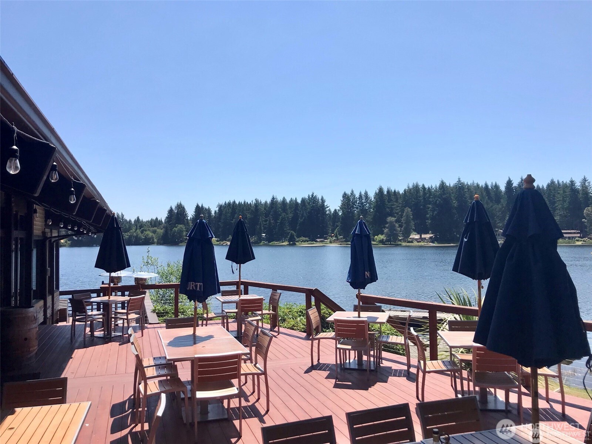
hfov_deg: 63.4
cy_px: 222
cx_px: 296
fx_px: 479
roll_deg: +0.0
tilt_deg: +3.7
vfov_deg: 49.7
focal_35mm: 28
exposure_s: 1/2907
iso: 20
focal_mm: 3.99
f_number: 1.8
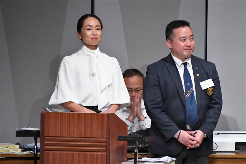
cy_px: 82
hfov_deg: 4.6
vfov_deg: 3.1
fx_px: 3074
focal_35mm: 450
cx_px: 123
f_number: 5.6
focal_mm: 300
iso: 12800
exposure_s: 1/400
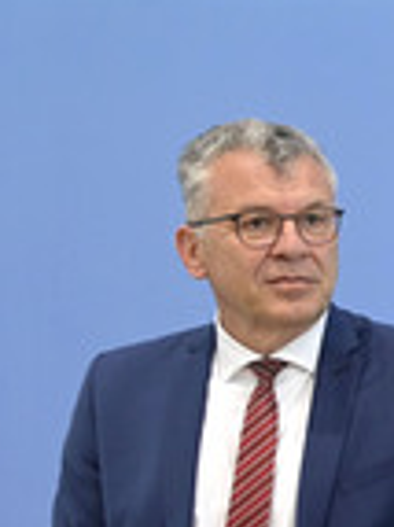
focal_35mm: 103
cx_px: 790
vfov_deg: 18.7
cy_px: 501
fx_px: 1565
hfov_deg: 12.6
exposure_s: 1/400
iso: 3200
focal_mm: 34
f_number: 5.6
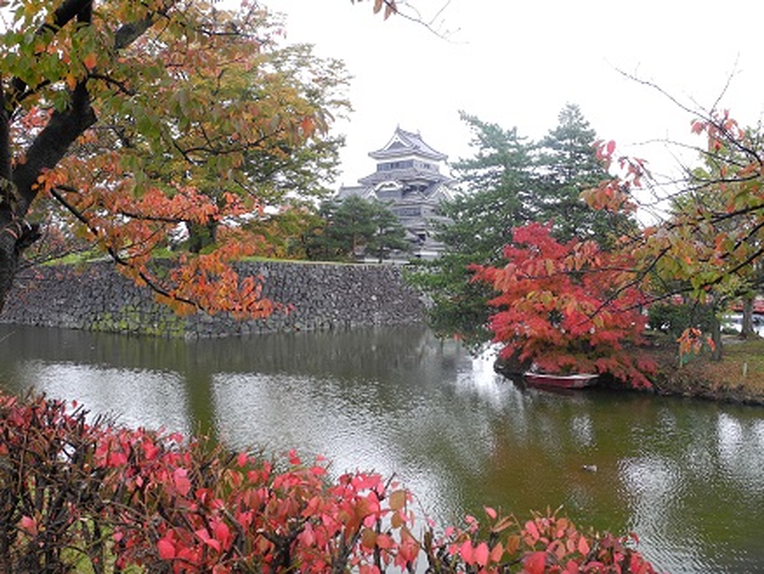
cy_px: 287
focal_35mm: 32
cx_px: 382
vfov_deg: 44.2
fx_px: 707
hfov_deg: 56.8
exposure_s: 1/58.1
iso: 100
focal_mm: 6.8
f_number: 3.5
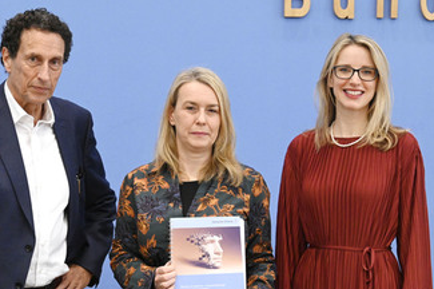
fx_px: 1168
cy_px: 189
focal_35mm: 97
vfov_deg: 14.1
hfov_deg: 21.0
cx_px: 173
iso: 10000
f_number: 5.6
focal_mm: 70
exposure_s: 1/1600
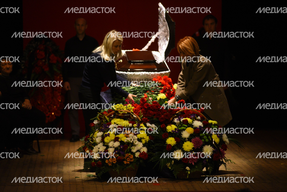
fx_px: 1595
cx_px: 144
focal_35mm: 200
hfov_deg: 10.3
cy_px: 96
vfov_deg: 6.9
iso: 3200
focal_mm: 200
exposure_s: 1/160
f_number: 2.8
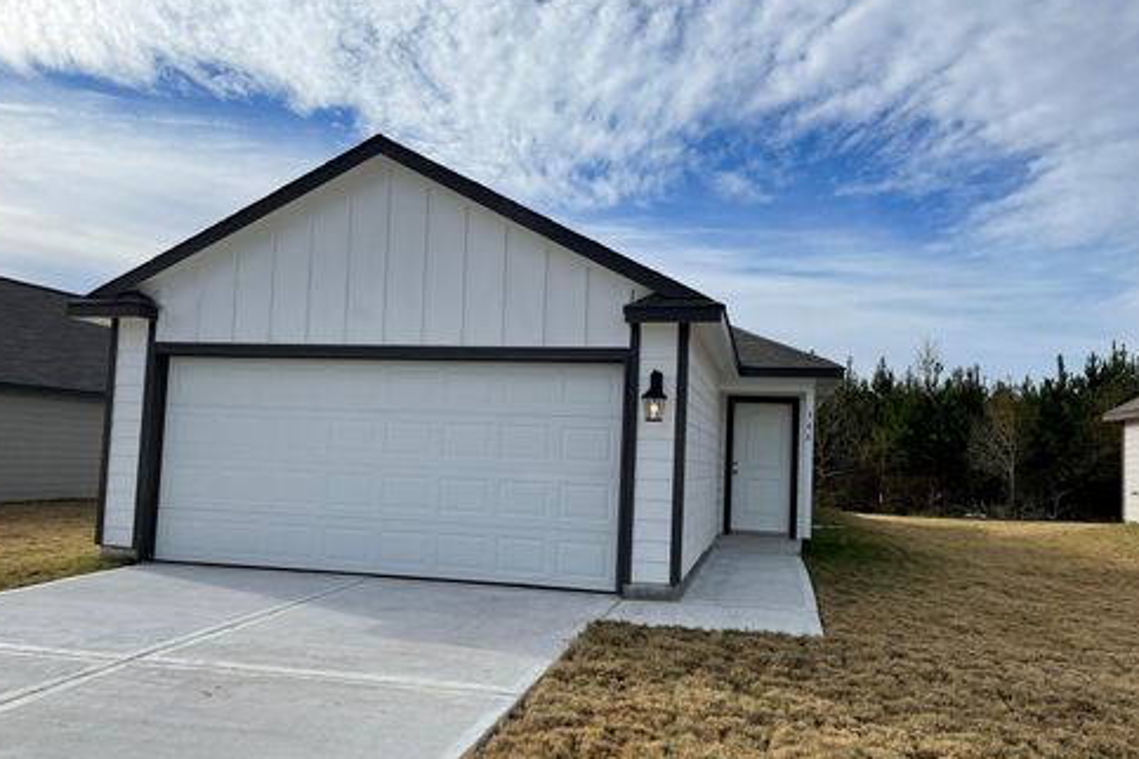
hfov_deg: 65.5
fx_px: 886
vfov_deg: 46.4
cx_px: 557
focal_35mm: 28
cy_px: 392
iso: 32
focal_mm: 4.2
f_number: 1.6
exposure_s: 1/7299
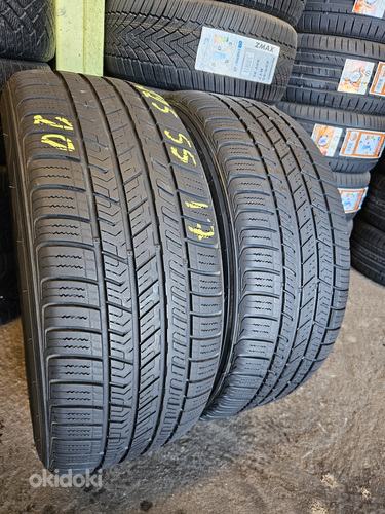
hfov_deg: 58.9
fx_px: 341
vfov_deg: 73.9
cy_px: 257
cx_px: 192
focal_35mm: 23
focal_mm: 5.4
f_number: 1.8
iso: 320
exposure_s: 1/100
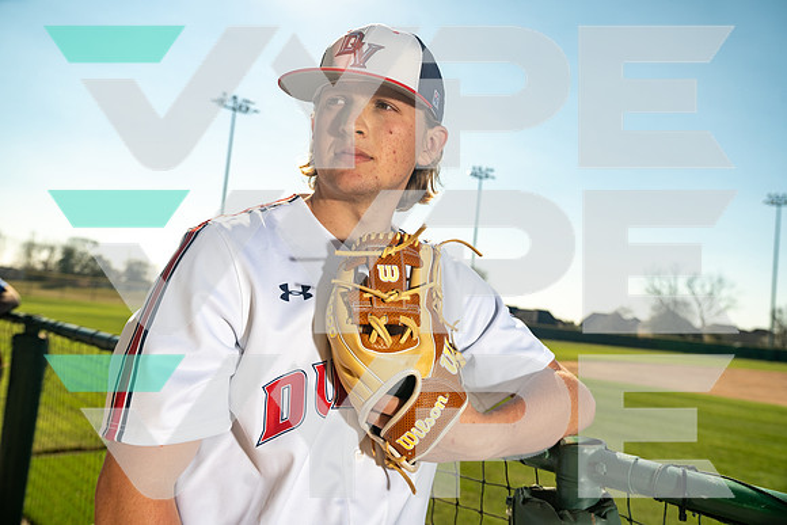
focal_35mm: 31
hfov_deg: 60.3
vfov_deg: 42.3
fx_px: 678
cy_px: 262
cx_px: 394
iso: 500
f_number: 5
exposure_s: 1/200
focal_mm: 31
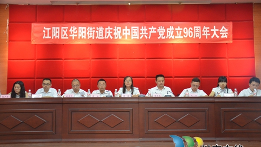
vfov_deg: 30.0
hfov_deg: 51.0
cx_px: 131
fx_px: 274
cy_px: 82
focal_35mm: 40
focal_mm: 25
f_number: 4
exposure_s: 1/15
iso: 1600
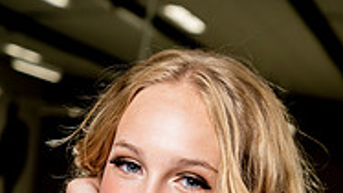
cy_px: 410
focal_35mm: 169
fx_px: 1536
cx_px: 127
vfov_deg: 6.9
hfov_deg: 12.7
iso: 400
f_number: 5.6
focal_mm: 67
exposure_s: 1/250
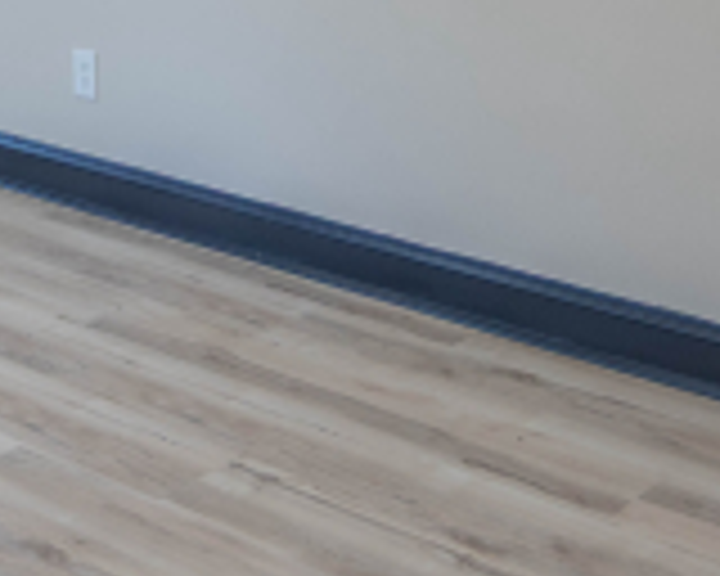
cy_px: -360
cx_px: 110
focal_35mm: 79
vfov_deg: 17.0
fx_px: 1683
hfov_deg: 23.7
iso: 320
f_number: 4
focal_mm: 18
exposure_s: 1/60
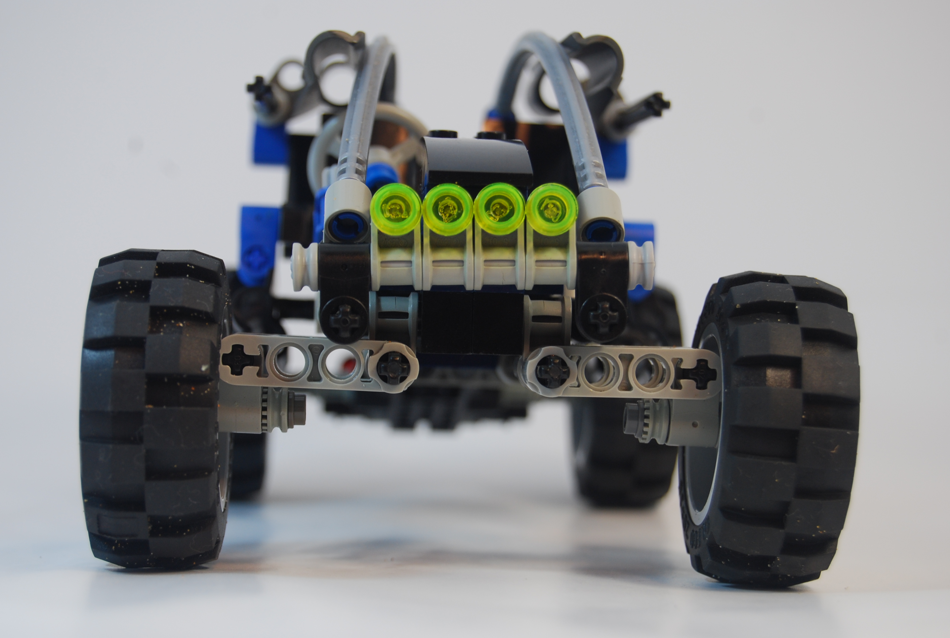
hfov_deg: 24.0
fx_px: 2235
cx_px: 464
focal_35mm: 85
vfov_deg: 16.2
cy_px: 319
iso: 200
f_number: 6.3
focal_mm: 55
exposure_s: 1/60
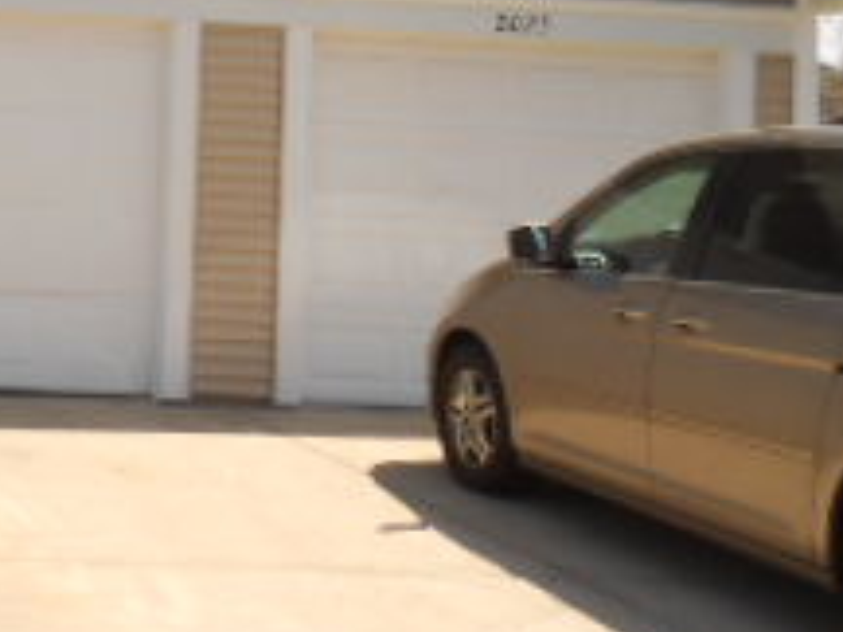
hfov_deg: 21.9
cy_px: 31
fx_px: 1875
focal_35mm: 77
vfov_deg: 18.7
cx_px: -343
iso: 80
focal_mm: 4.6
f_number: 3.5
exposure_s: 1/640
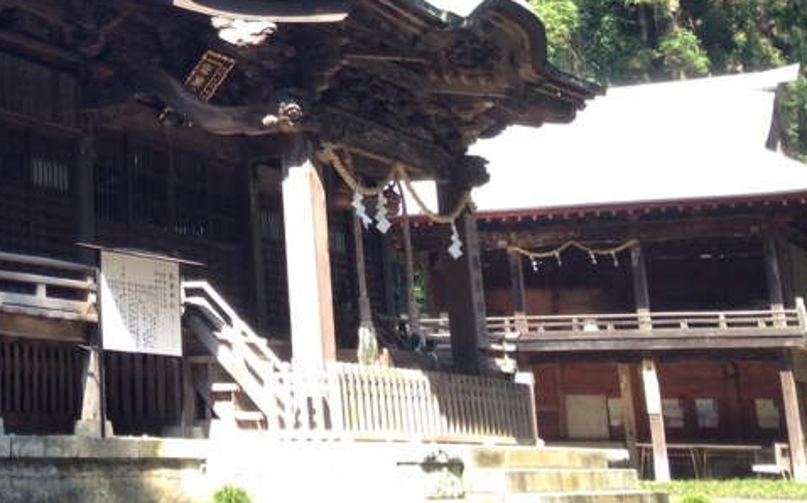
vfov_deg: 16.8
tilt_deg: +18.4
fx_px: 1648
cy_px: -62
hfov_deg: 25.8
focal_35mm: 75
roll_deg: +0.3
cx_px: -35
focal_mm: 4.12
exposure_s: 1/120
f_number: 2.4
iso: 50
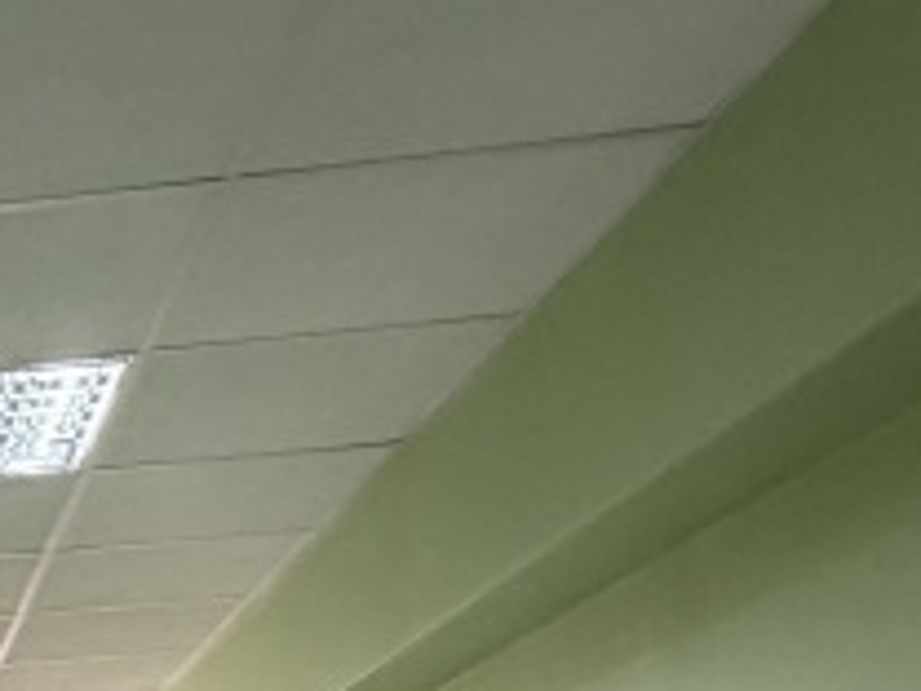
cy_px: 1231
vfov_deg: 17.4
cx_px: -465
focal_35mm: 69
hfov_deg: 22.8
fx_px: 1836
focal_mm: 2.22
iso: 200
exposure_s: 1/50
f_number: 2.2
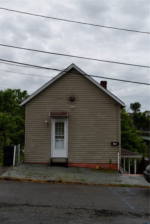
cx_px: 75
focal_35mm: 38
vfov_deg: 51.3
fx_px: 234
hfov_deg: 35.5
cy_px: 112
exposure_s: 1/200
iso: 100
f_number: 9
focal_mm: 25
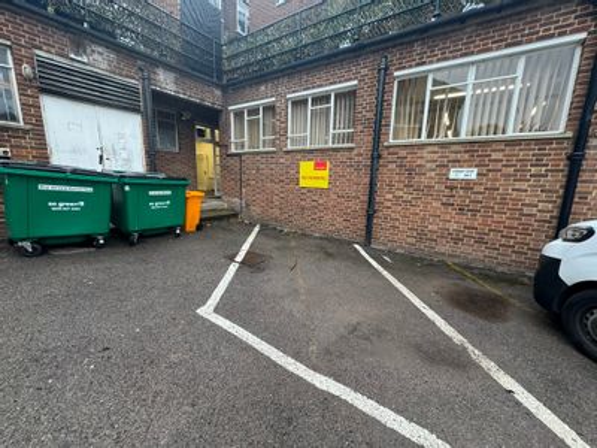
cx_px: 298
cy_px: 224
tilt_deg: -10.6
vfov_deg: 85.7
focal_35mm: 14
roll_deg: -1.4
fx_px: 241
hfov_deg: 102.1
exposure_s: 1/99
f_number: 2.2
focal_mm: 2.22
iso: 100
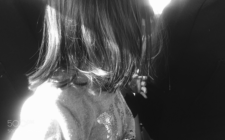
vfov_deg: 40.5
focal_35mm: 31
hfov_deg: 61.2
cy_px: 57
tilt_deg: -12.9
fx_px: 190
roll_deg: +5.8
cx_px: 112
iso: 64
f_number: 2.2
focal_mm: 4.15
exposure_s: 1/33
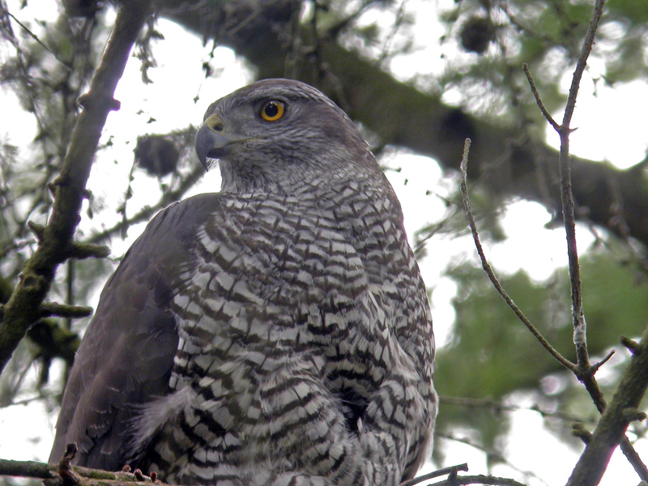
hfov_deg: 12.8
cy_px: 243
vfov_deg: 9.6
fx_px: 2883
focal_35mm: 154
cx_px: 324
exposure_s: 1/6.7
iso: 100
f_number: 10.3
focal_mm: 32
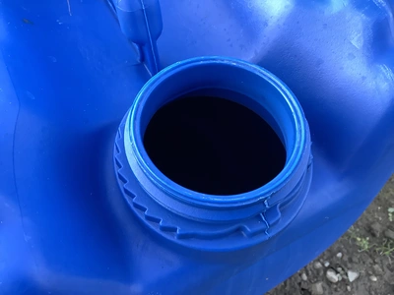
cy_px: 148
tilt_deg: -59.1
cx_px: 197
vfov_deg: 45.4
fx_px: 353
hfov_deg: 58.4
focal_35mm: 31
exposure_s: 1/50
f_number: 2.4
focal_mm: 3.3
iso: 160
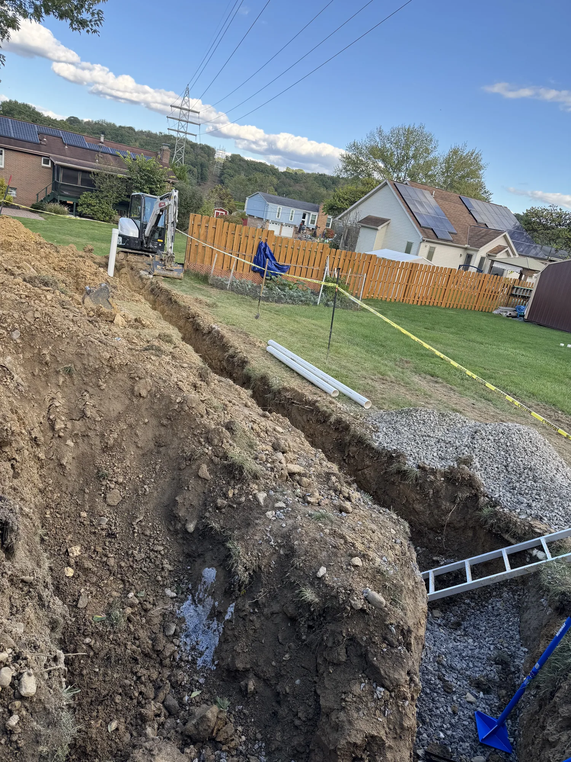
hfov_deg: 56.8
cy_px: 381
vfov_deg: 71.6
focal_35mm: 24
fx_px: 528
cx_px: 286
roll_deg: -10.6
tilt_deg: -17.6
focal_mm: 6.8
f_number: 1.8
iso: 80
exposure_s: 1/685
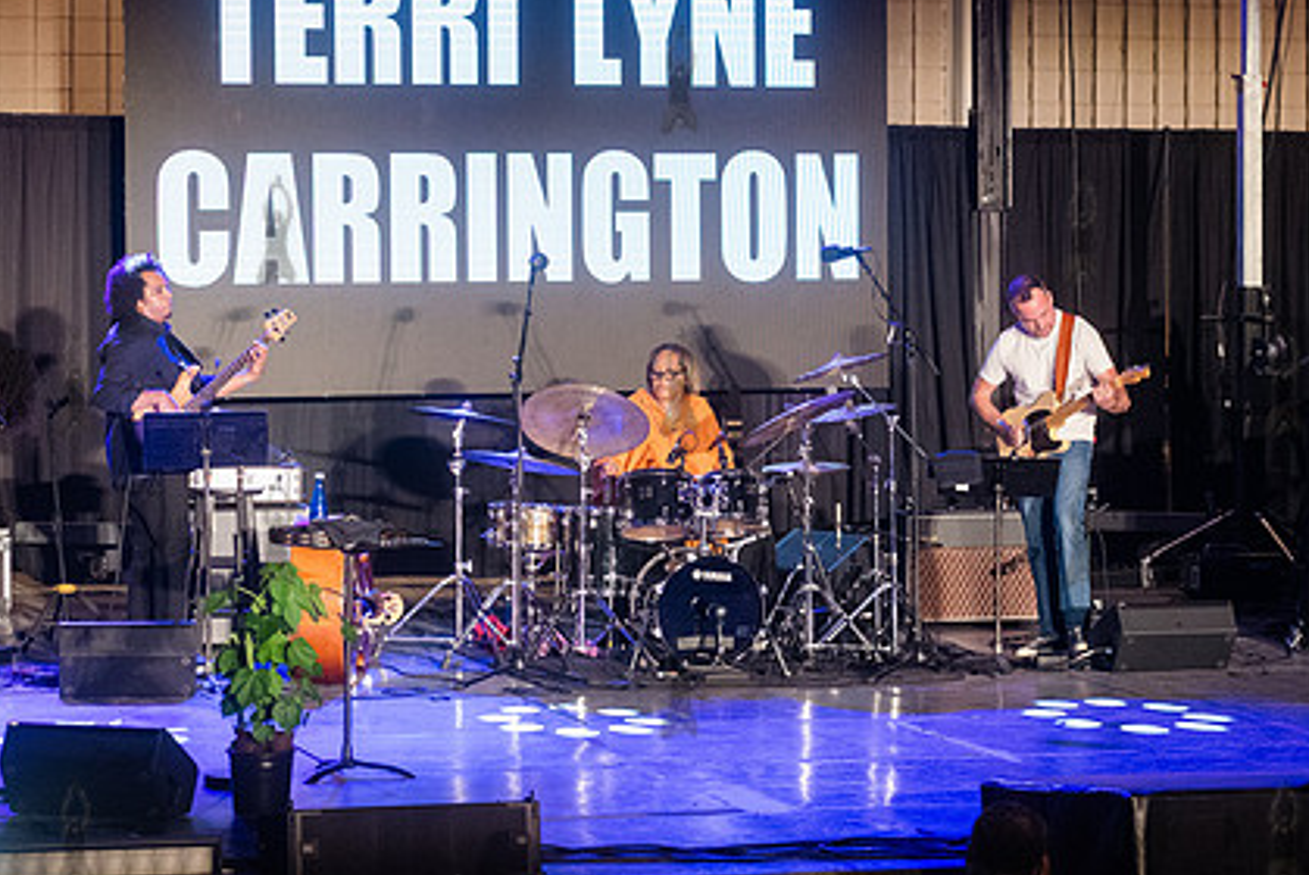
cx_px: 737
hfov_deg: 17.3
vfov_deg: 11.6
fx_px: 4293
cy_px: 419
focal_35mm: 118
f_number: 4.5
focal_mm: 80
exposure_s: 1/500
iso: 6400
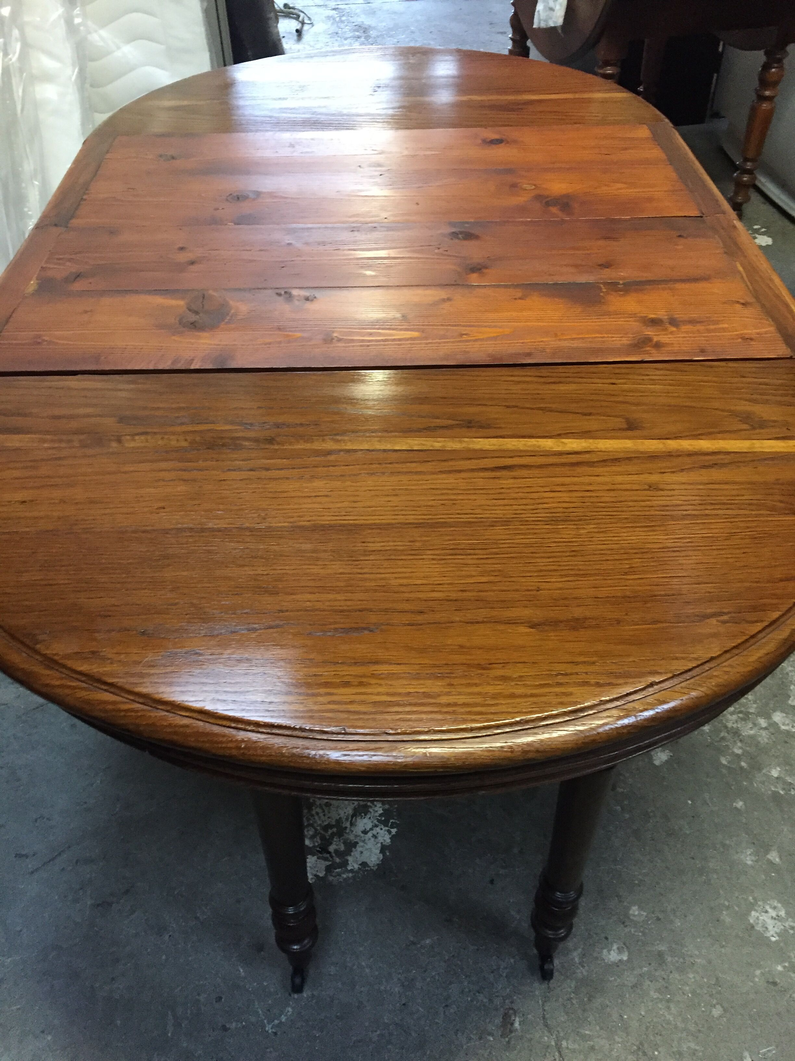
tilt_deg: -40.2
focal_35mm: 29
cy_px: 530
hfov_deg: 48.2
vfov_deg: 61.7
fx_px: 888
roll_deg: -1.3
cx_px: 398
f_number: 2.2
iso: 250
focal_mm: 4.15
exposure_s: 1/25
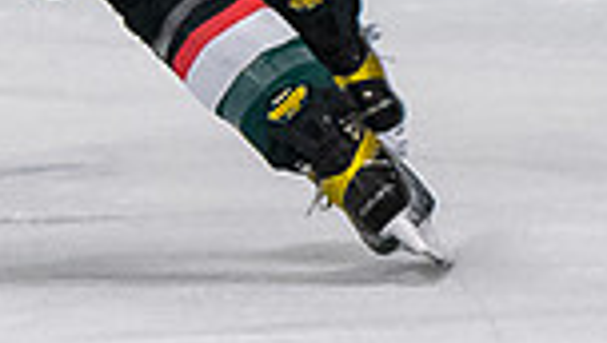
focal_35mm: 1261
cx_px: -15
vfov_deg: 1.0
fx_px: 20325
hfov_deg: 1.7
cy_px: -516
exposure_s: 1/800
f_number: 3.5
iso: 2500
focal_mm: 110
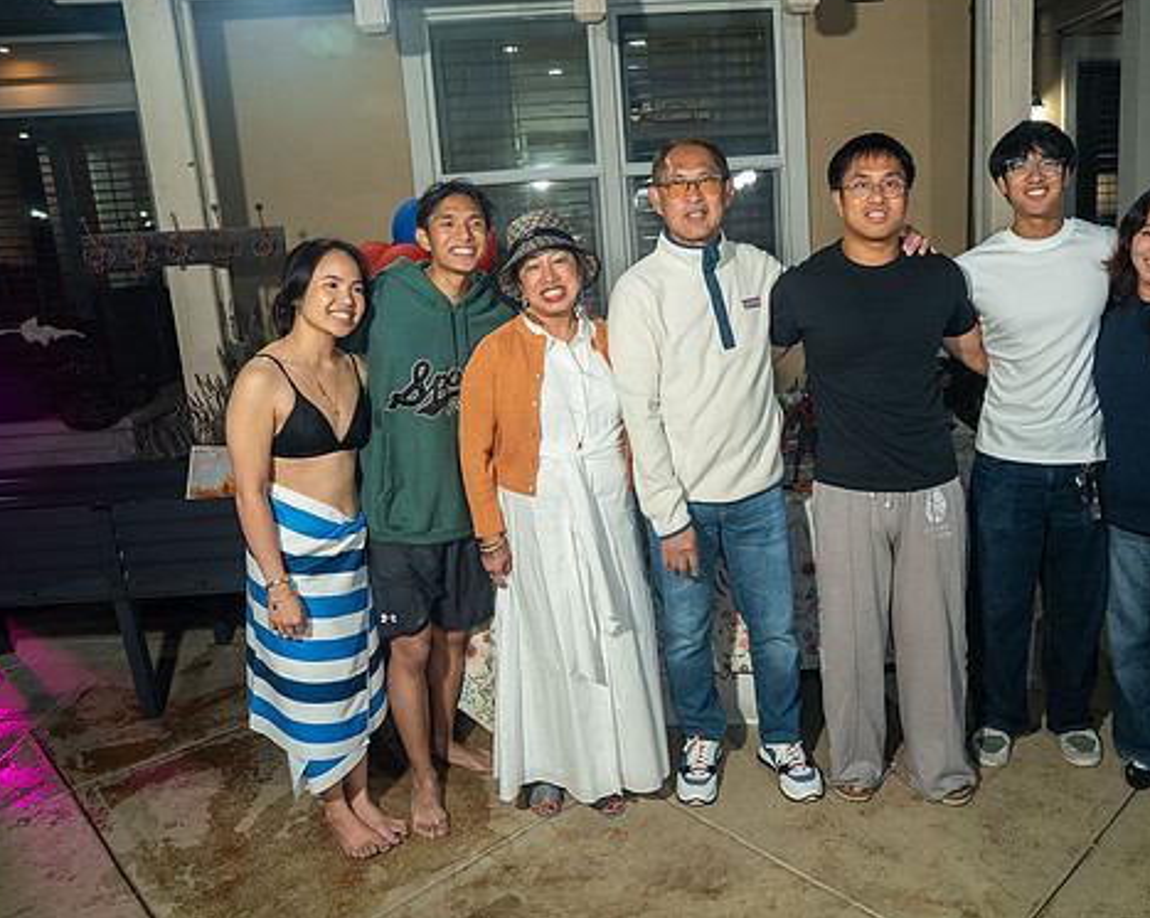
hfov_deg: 61.7
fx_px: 952
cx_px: 692
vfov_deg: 51.5
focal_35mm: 28
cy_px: 457
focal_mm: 24
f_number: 3.5
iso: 640
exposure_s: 1/160
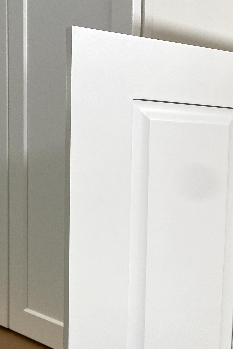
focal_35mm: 60
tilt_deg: -8.9
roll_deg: -4.6
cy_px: 221
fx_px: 583
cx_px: 341
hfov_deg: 19.8
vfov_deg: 33.2
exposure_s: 1/122
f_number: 1.8
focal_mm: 4.25
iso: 64
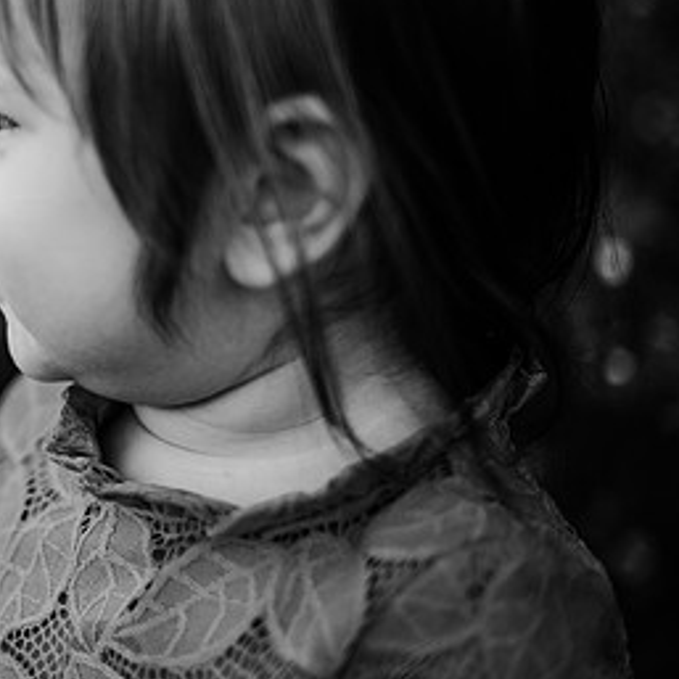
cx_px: -58
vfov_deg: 18.0
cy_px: 178
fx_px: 2130
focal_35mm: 96
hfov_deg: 17.5
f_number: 2
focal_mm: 50
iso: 160
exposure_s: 1/1000
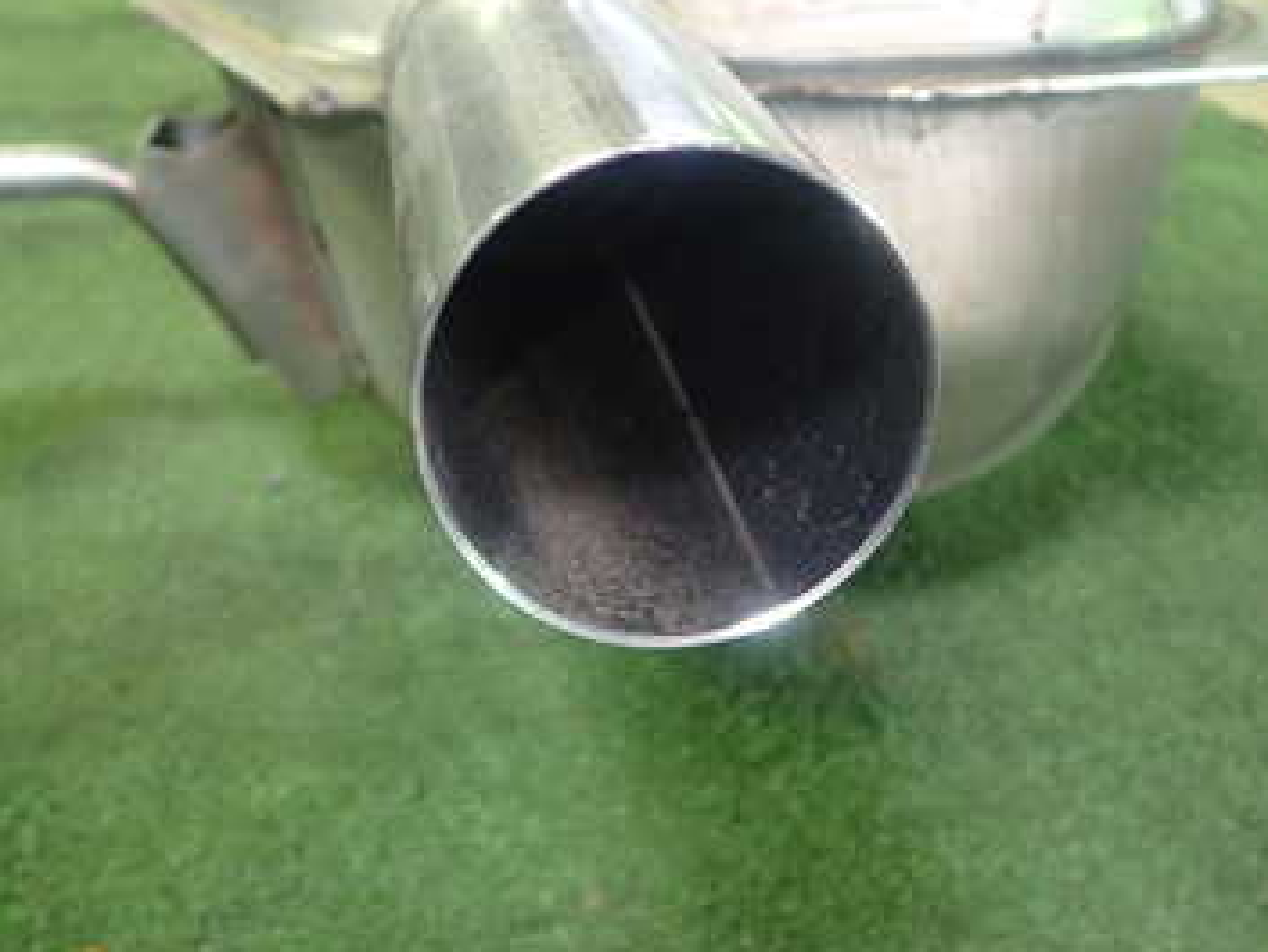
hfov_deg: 37.5
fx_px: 1869
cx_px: 668
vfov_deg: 28.2
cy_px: 248
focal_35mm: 51
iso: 320
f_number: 2.3
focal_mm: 5.4
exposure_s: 1/30
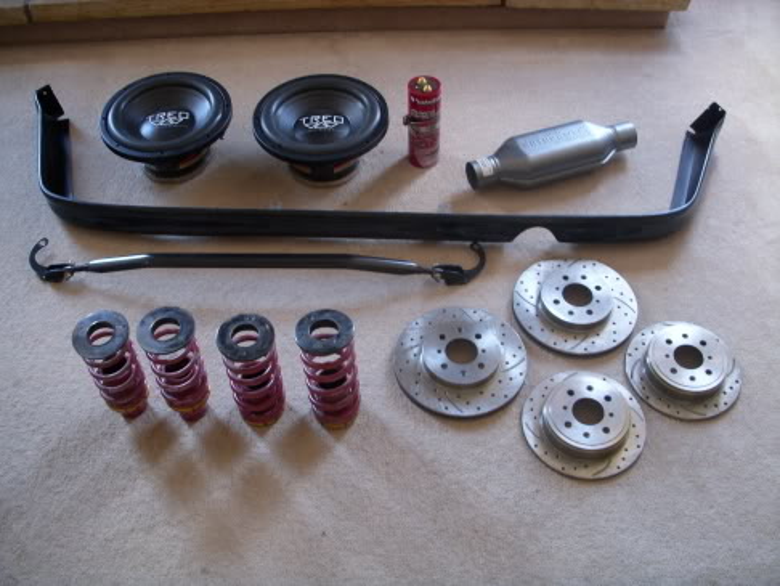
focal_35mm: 38
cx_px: 390
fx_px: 857
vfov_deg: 37.8
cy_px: 293
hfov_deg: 49.0
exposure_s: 1/13
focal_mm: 6.3
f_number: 3.3
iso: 200
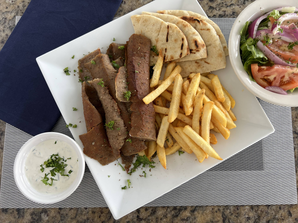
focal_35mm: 26
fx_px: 224
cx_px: 149
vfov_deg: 53.1
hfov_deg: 67.3
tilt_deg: -82.4
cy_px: 112
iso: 40
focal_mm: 5.7
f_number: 1.5
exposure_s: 1/190
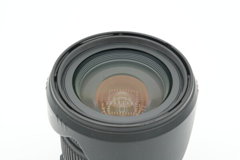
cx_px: 120
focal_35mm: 76
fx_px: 510
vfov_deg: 17.8
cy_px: 80
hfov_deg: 26.5
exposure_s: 1/80
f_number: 11
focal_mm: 51
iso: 500
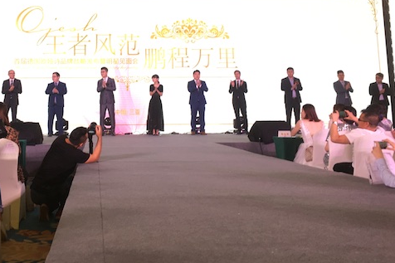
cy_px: 56
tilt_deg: +7.9
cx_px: 124
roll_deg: -0.8
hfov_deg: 44.6
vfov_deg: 30.5
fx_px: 472
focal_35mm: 43
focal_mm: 4.15
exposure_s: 1/33
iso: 40
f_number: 2.2
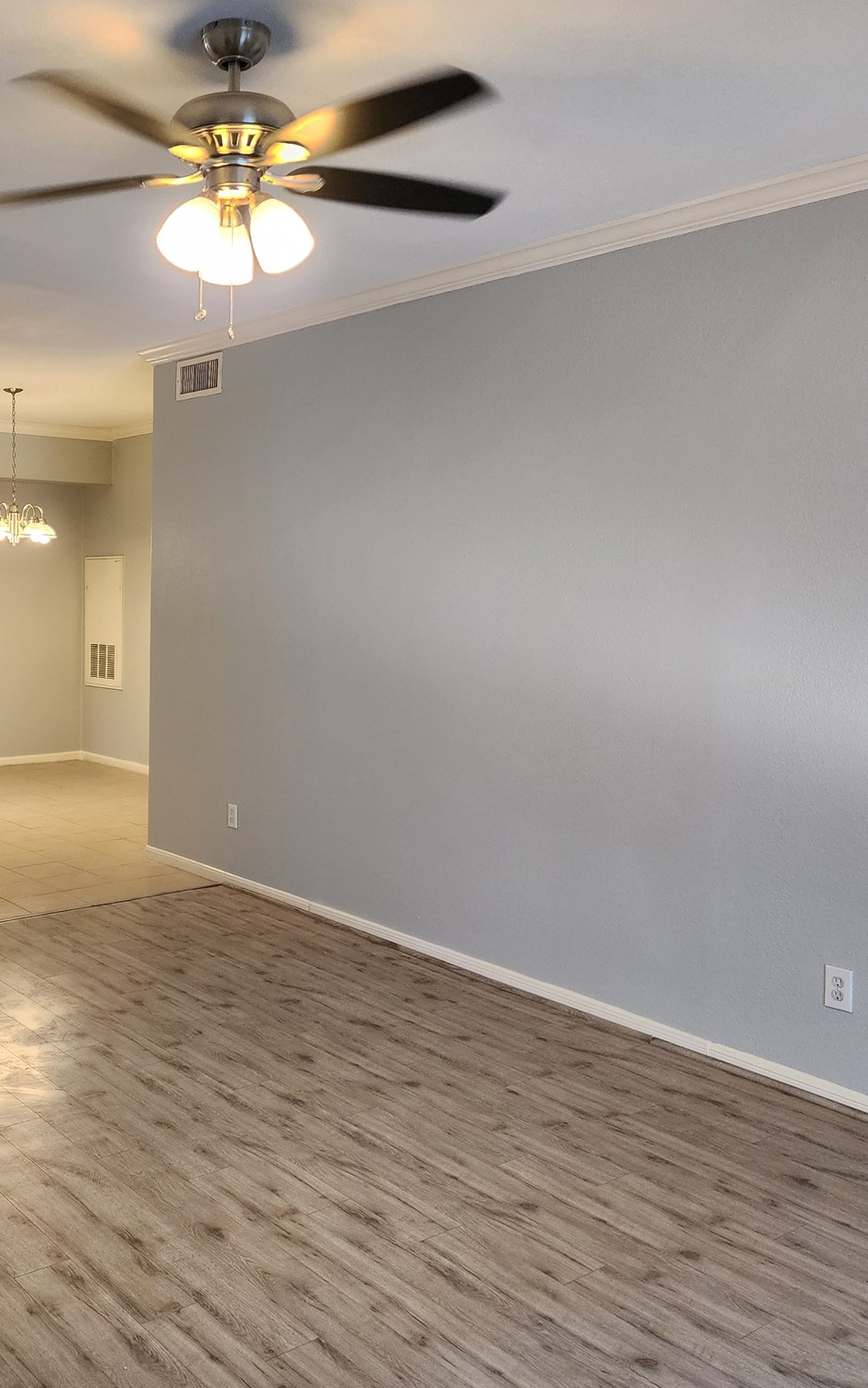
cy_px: 691
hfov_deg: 36.9
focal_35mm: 33
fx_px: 1249
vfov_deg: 58.1
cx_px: 162
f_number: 1.8
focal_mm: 6.4
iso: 320
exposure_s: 1/120
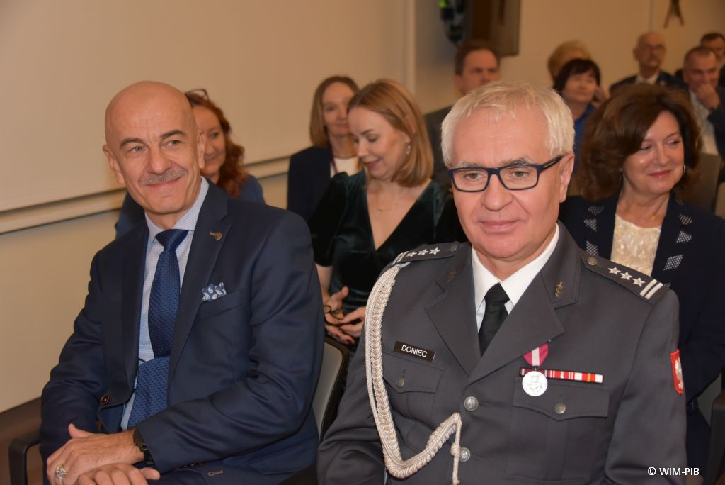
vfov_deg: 28.1
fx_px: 967
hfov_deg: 41.1
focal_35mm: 48
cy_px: 242
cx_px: 362
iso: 3200
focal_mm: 48
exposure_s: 1/60
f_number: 4.2
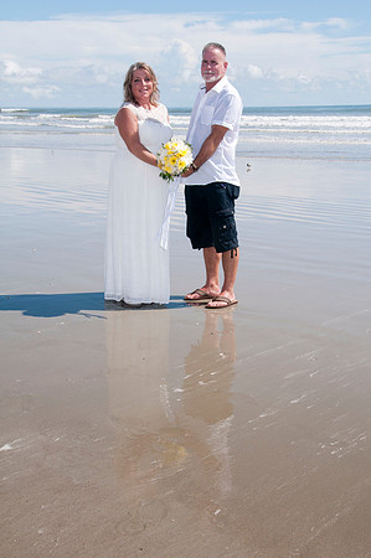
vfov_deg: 41.2
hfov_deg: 28.0
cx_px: 186
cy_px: 279
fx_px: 744
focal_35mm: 48
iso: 100
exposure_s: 1/250
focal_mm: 32
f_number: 13
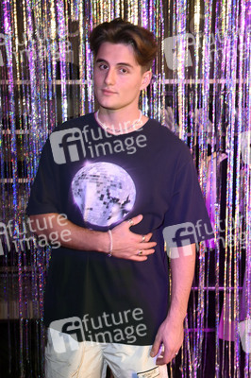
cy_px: 189
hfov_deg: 31.8
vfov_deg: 46.4
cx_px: 126
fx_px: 440
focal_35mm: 42
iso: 2000
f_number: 5.6
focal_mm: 42
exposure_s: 1/20
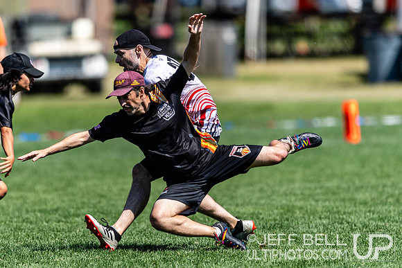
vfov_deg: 1.8
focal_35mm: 783
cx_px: 147
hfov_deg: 2.6
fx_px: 8745
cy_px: 135
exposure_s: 1/2500
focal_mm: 400
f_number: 2.8
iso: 100
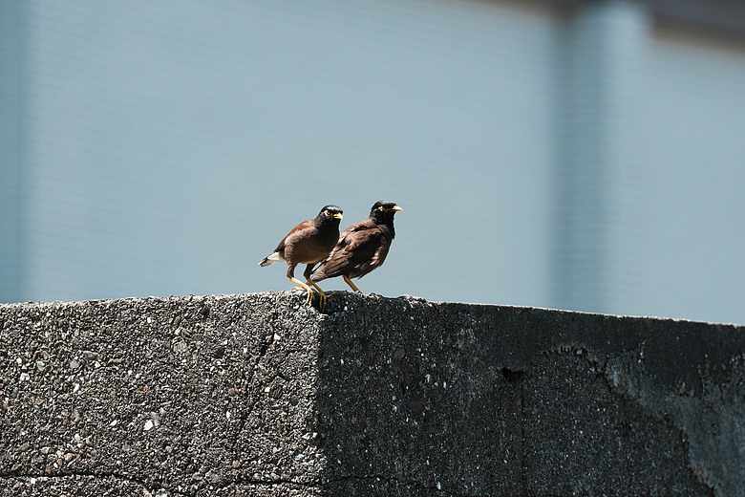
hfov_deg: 5.2
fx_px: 8277
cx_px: 372
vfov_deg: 3.4
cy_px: 248
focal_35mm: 400
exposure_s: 1/400
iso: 200
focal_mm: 400
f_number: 7.1
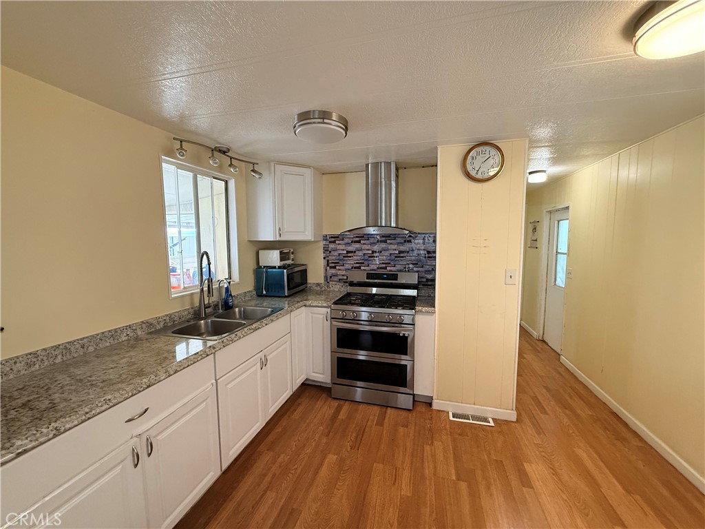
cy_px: 264
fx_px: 285
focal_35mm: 14
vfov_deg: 85.7
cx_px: 352
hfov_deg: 102.1
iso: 320
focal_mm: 2.22
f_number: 2.2
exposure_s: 1/120
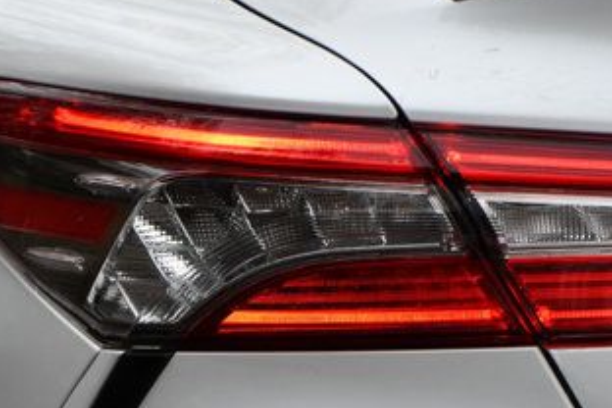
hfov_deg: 6.7
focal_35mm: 308
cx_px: 432
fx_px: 5236
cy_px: 297
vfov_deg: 4.5
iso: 200
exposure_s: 1/250
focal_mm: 100
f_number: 5.6
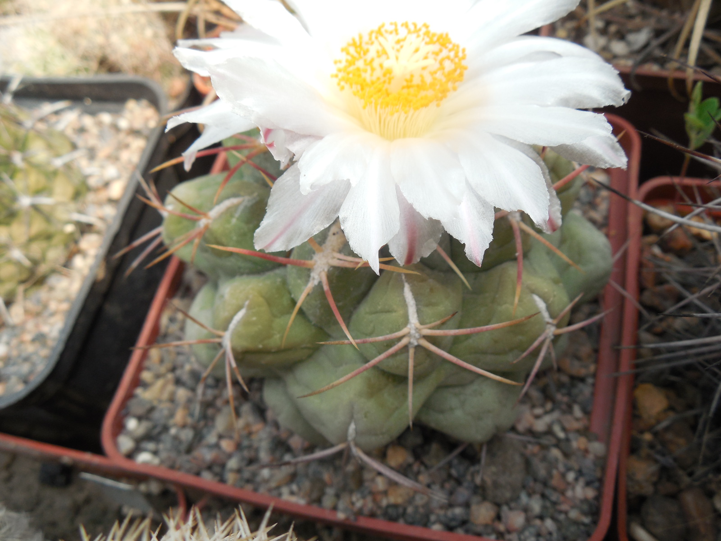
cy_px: 270
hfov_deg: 58.4
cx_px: 360
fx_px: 646
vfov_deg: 45.4
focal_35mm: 31
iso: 125
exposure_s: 1/200
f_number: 3.6
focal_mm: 5.6
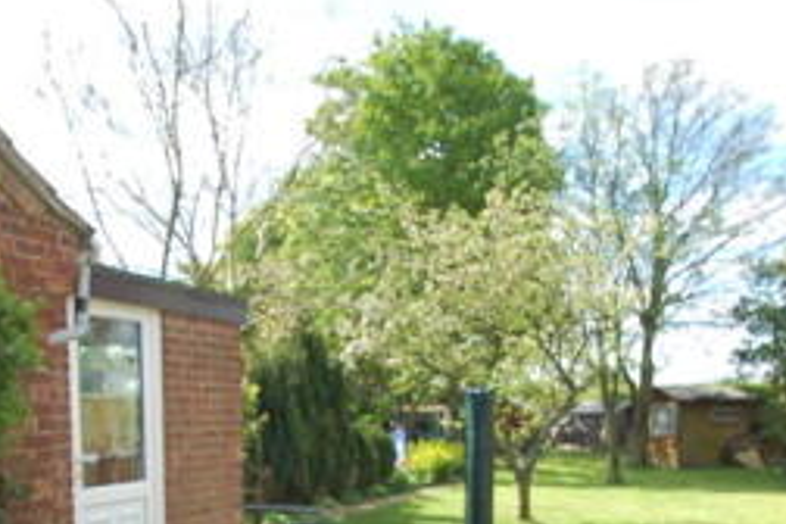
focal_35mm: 39
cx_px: 290
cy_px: 490
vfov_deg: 32.2
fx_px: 851
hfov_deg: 49.0
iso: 220
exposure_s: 1/250
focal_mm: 10
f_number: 8
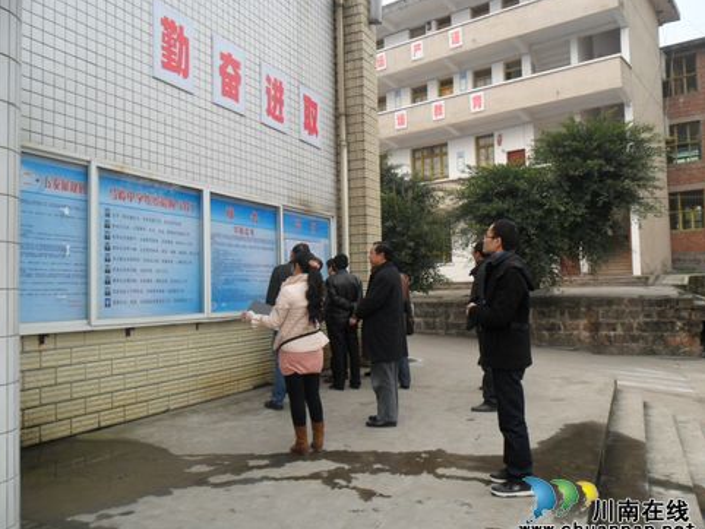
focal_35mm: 28
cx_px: 342
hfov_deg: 63.4
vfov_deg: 49.8
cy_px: 268
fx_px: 571
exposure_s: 1/180
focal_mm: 4.9
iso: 100
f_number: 3.5
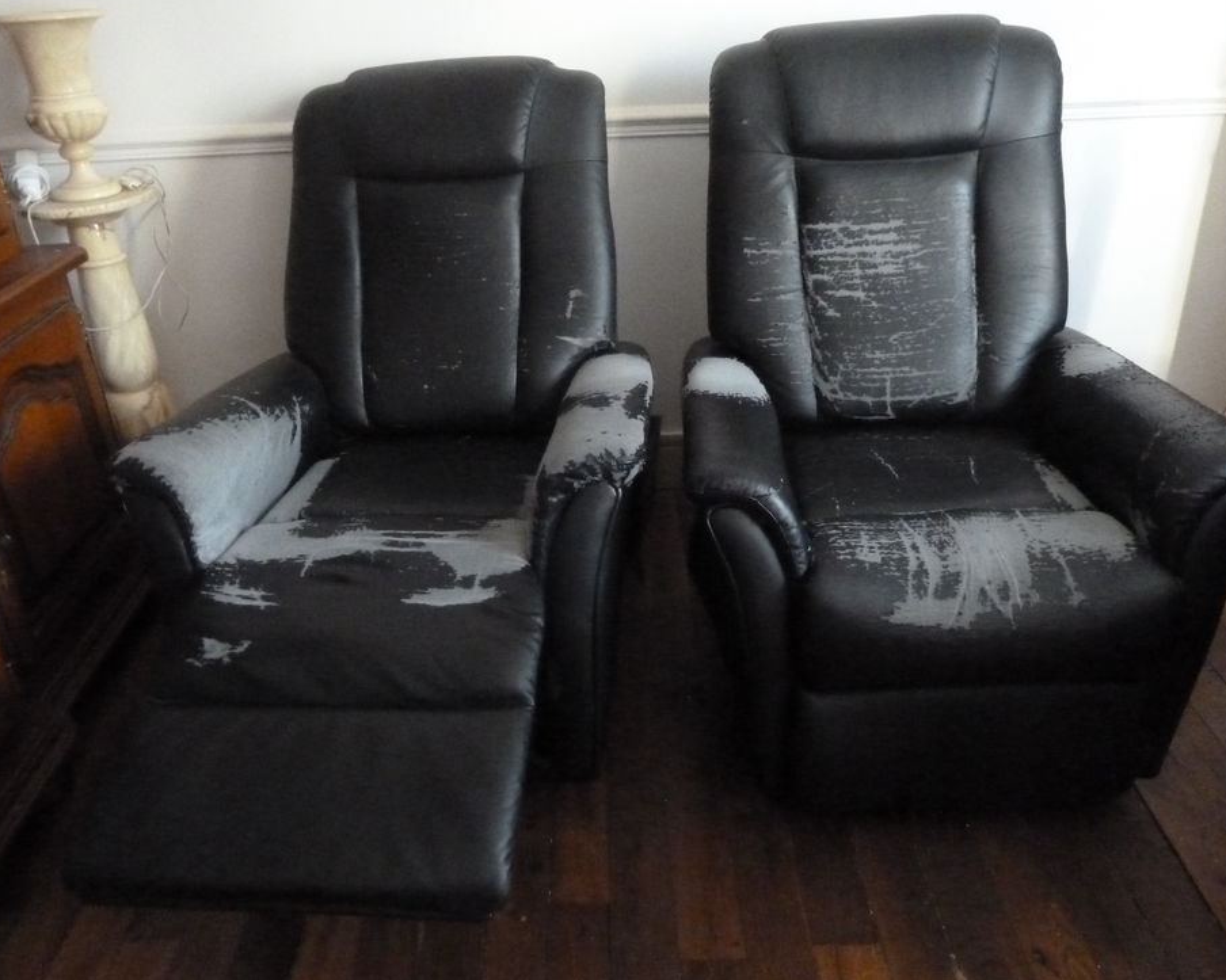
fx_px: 980
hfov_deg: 64.0
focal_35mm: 27
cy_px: 496
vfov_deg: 53.2
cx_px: 579
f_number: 3.3
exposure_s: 1/15
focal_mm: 4.1
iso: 1250
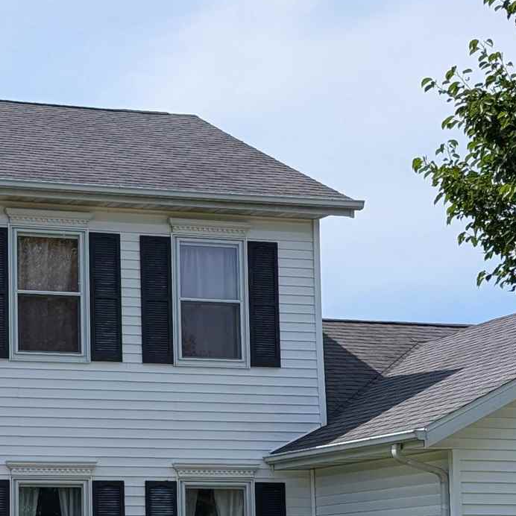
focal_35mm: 94
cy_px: 362
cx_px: 43
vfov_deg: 18.4
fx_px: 1585
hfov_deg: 18.2
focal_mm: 6.9
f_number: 1.68
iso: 24
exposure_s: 1/1357
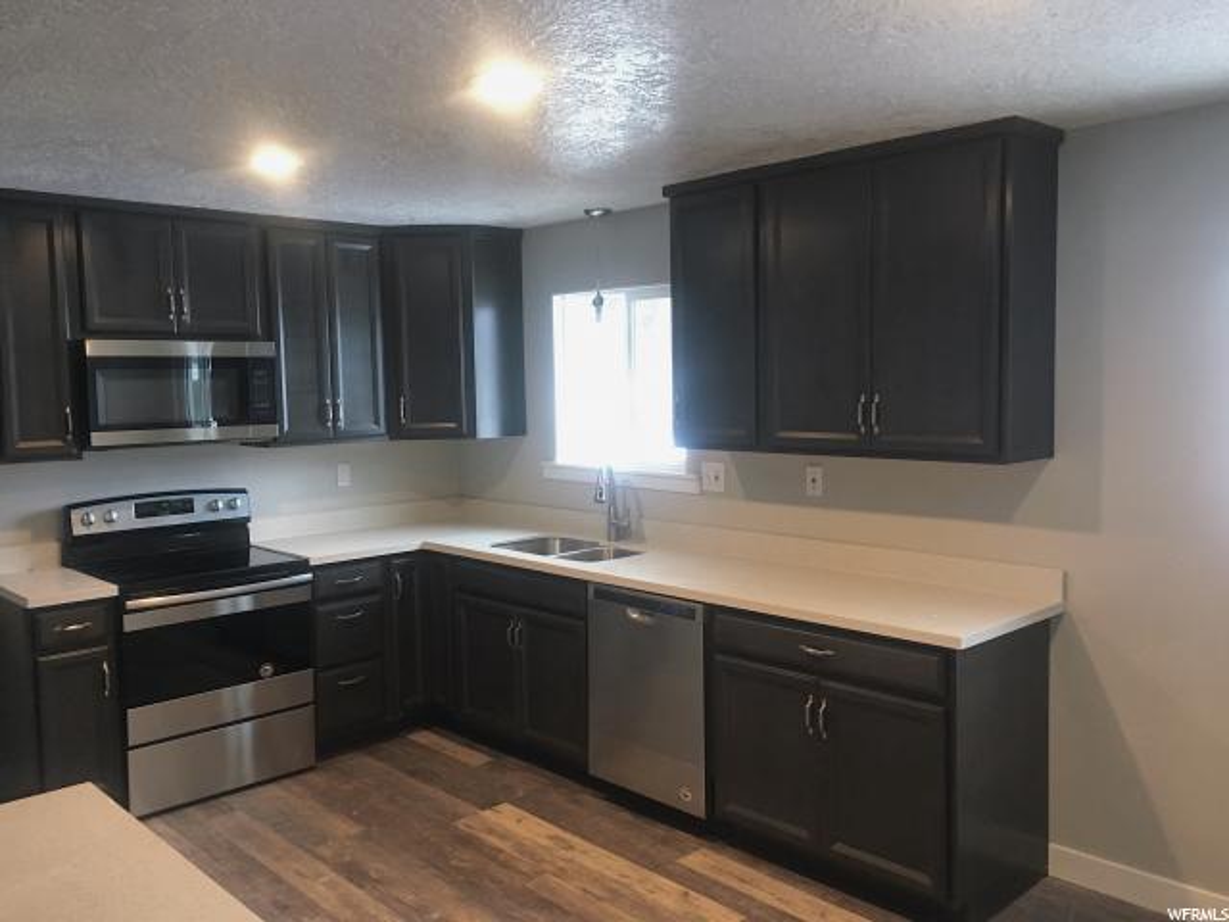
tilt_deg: -4.2
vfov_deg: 48.2
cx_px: 614
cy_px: 461
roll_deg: +1.2
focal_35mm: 29
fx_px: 1030
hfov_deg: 61.7
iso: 160
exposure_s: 1/30
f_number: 2.2
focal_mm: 4.15
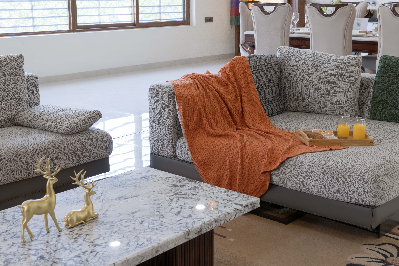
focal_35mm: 50
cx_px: 200
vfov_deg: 27.0
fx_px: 554
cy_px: 133
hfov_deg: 39.6
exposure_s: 1/40
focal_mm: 50
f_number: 10
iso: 125
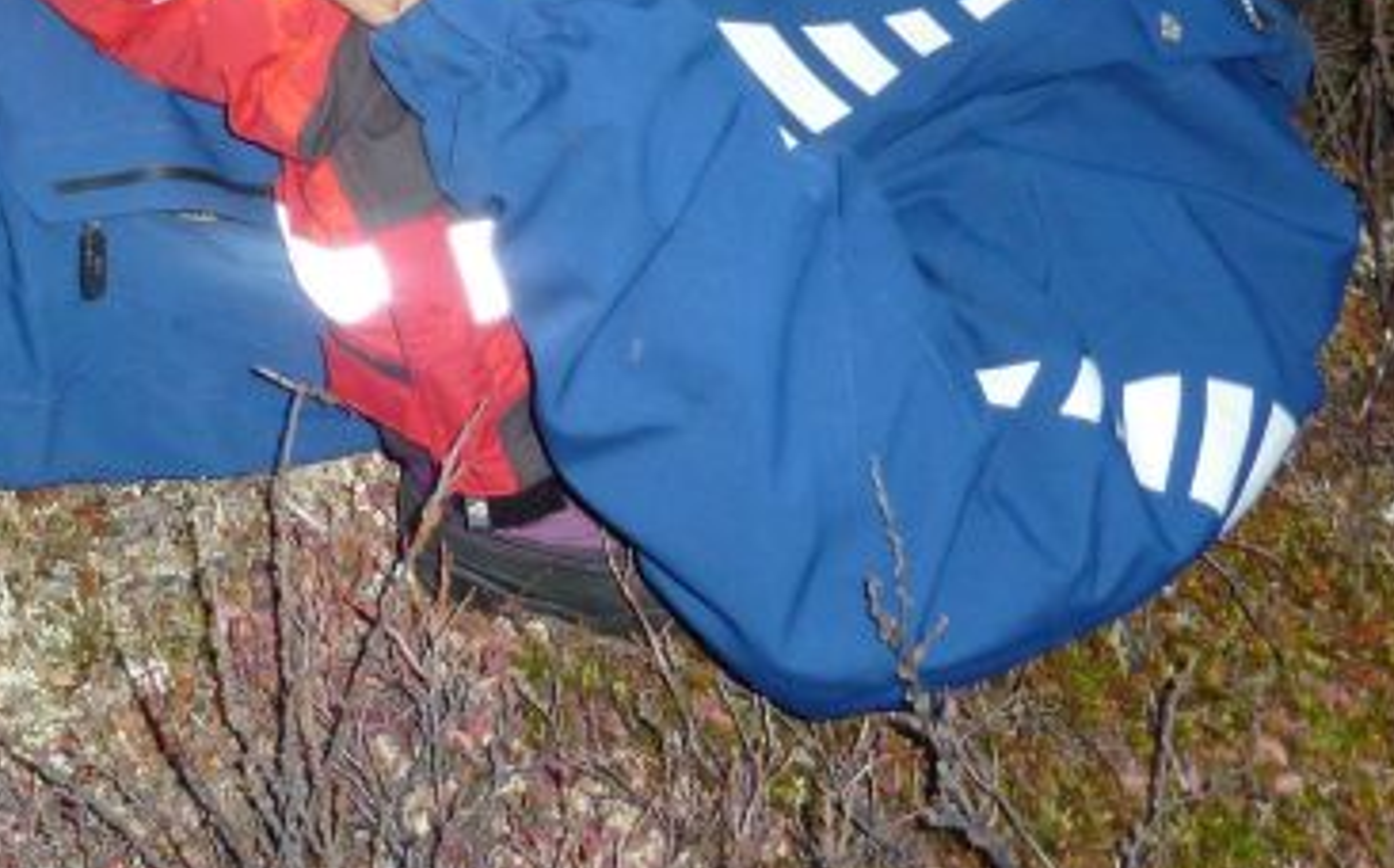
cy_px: -133
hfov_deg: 33.4
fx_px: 2201
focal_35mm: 58
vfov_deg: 21.0
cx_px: 156
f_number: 3.3
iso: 160
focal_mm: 4.1
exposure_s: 1/30
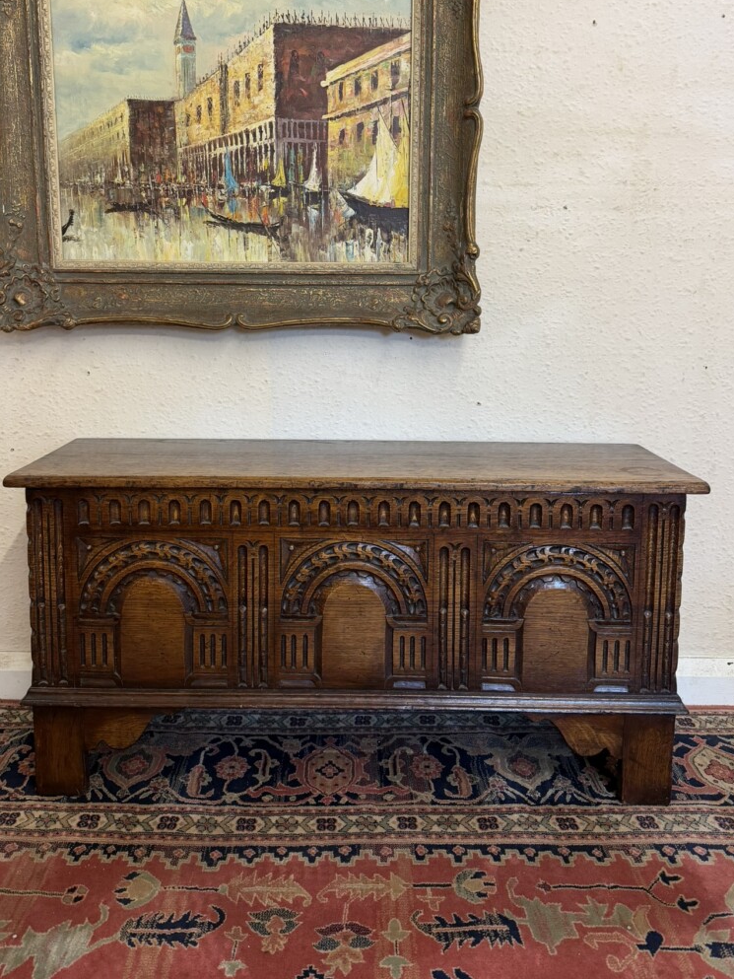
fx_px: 820
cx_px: 348
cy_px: 388
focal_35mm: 29
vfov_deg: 61.1
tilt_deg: -8.2
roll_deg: -0.8
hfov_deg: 48.2
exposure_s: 1/100
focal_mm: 6.76
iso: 200
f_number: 1.78
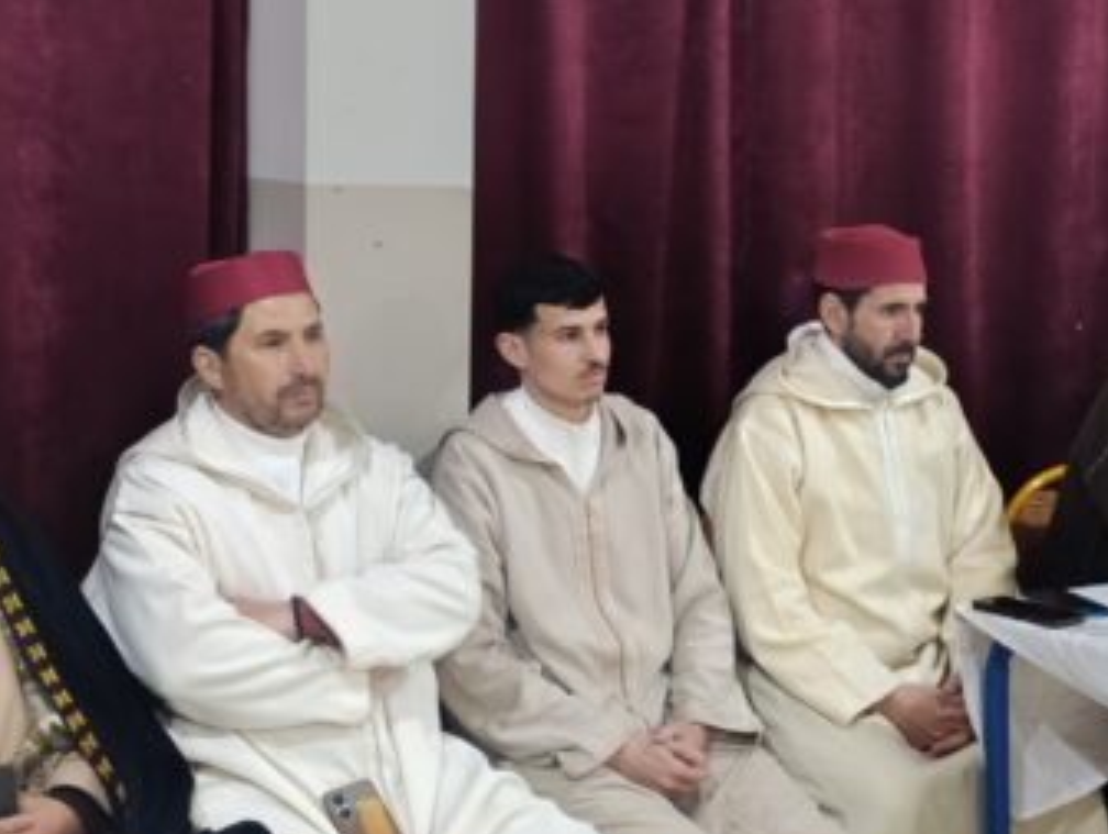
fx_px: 2244
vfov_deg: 21.0
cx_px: 778
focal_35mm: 70
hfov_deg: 27.5
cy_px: 255
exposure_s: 1/20
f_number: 1.6
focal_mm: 6.14
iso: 1250
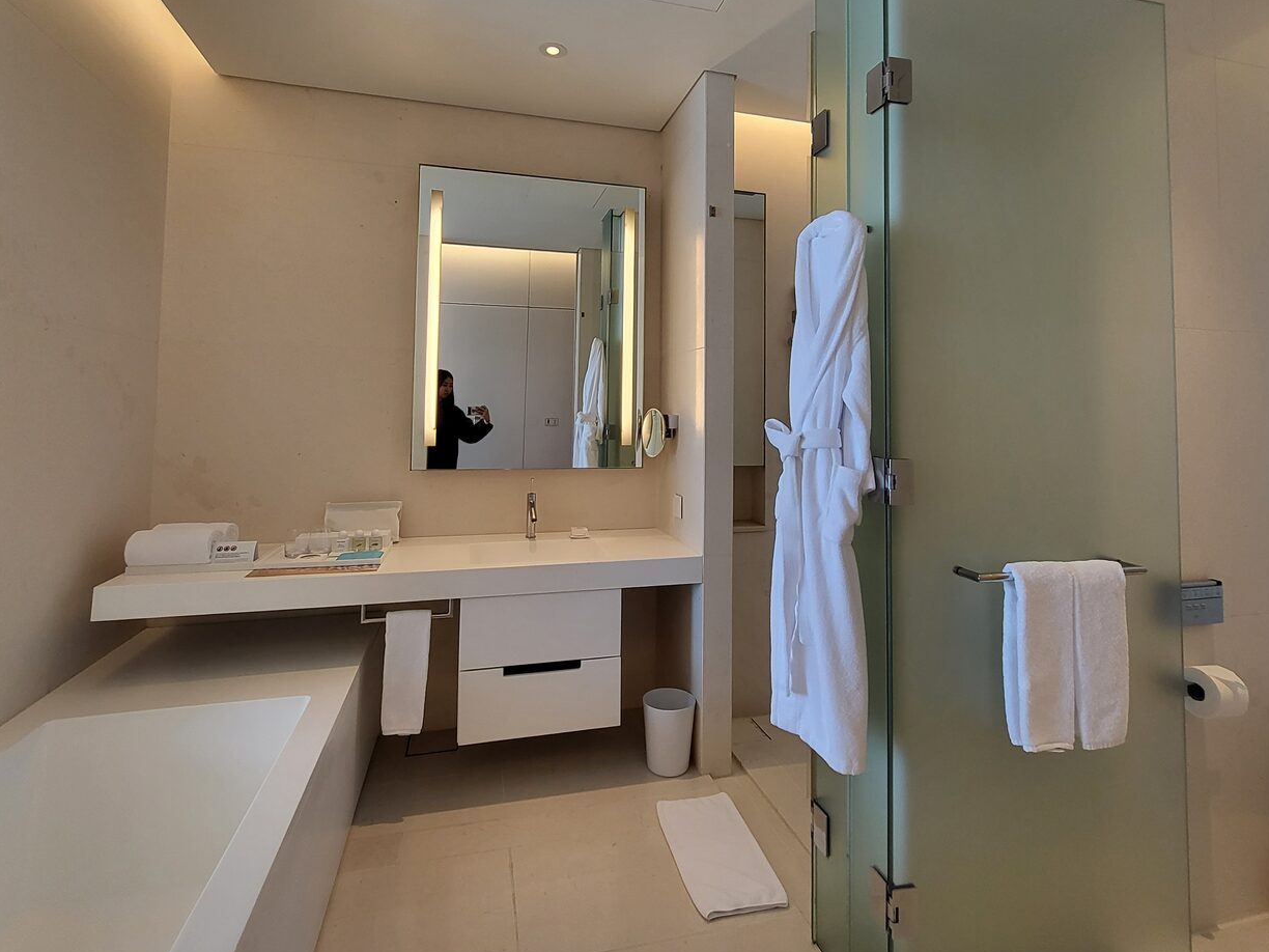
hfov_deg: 91.0
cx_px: 644
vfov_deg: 73.7
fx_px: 623
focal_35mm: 17
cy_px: 369
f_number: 2.2
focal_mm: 1.74
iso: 100
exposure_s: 1/60
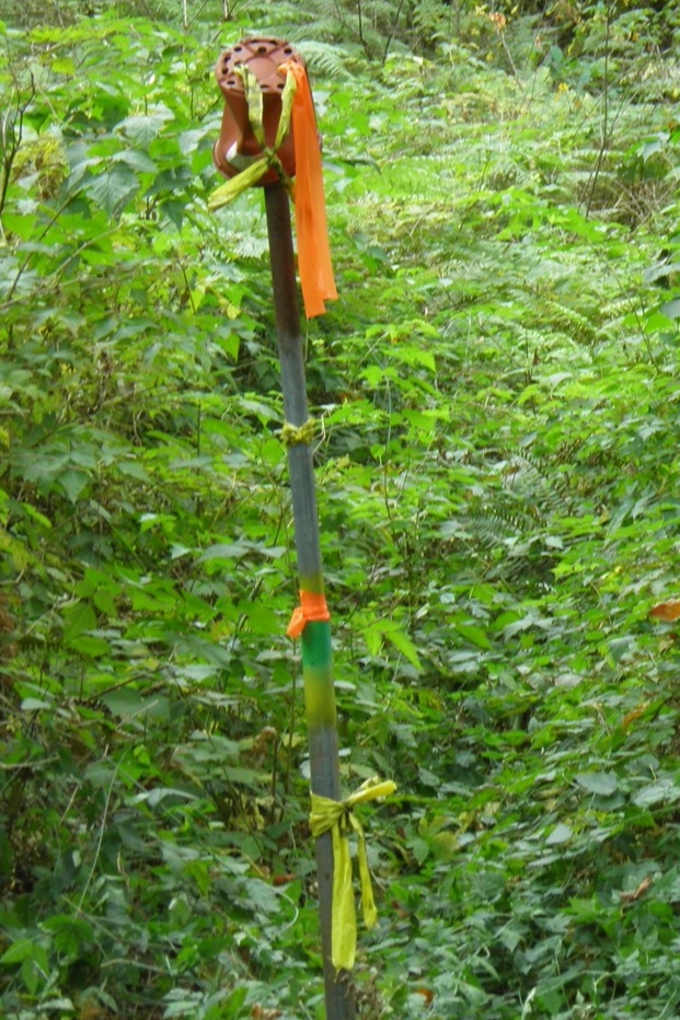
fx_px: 4251
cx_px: 682
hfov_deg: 9.1
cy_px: 433
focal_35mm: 150
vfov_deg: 13.7
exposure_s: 1/50
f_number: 3.9
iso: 80
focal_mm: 15.2
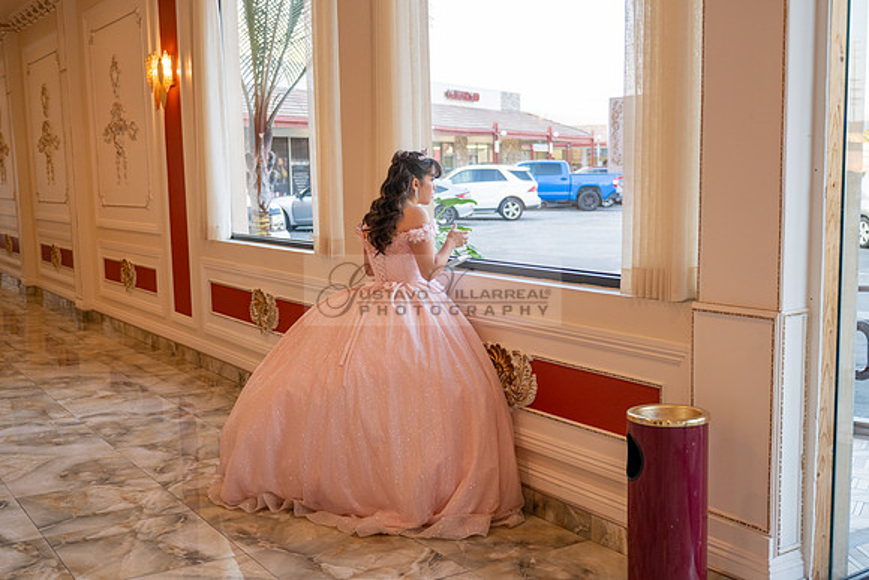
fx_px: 1046
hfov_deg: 45.1
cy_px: 314
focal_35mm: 43
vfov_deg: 31.0
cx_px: 424
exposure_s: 1/200
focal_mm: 32
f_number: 2.8
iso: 320
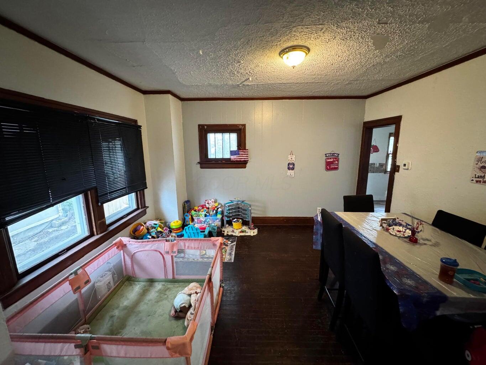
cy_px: 182
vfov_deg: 85.7
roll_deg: +0.6
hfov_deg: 102.1
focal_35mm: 14
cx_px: 243
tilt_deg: -11.2
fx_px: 197
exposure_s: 1/40
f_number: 2.2
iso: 1000
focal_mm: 2.22
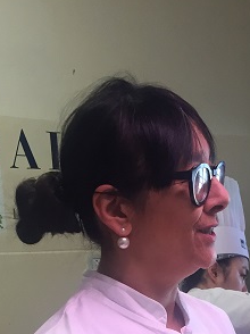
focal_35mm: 79
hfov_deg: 18.5
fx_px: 762
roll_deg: +1.6
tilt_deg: -11.5
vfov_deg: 22.0
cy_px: 443
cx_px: 188
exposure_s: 1/33
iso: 40
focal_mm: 4.15
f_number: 2.2
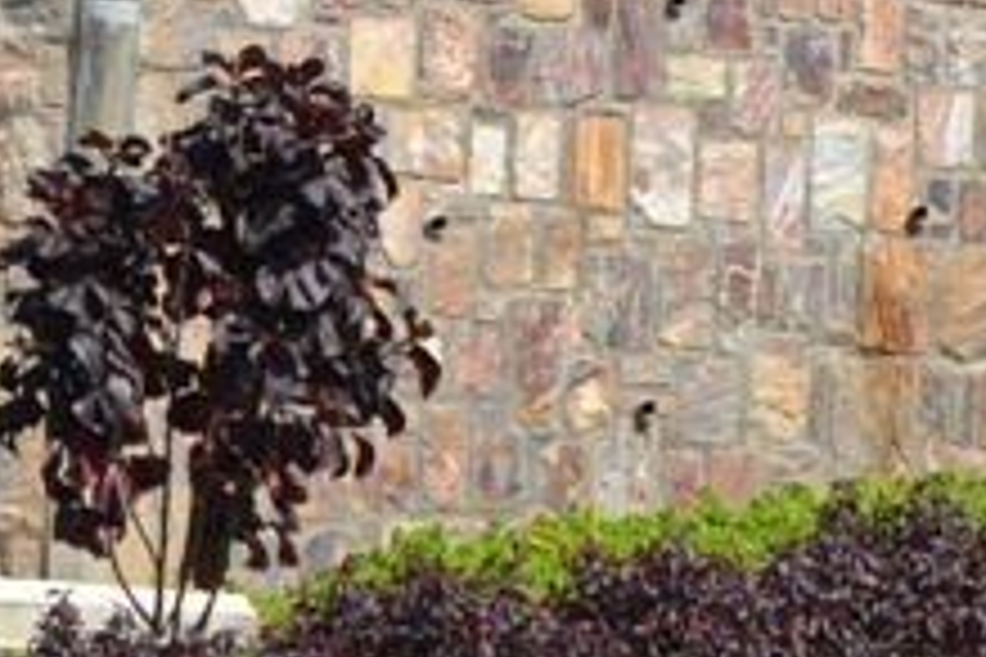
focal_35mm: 157
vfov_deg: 8.4
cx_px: 441
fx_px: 4307
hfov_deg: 13.1
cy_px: -466
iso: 100
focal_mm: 23
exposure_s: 1/250
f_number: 7.1
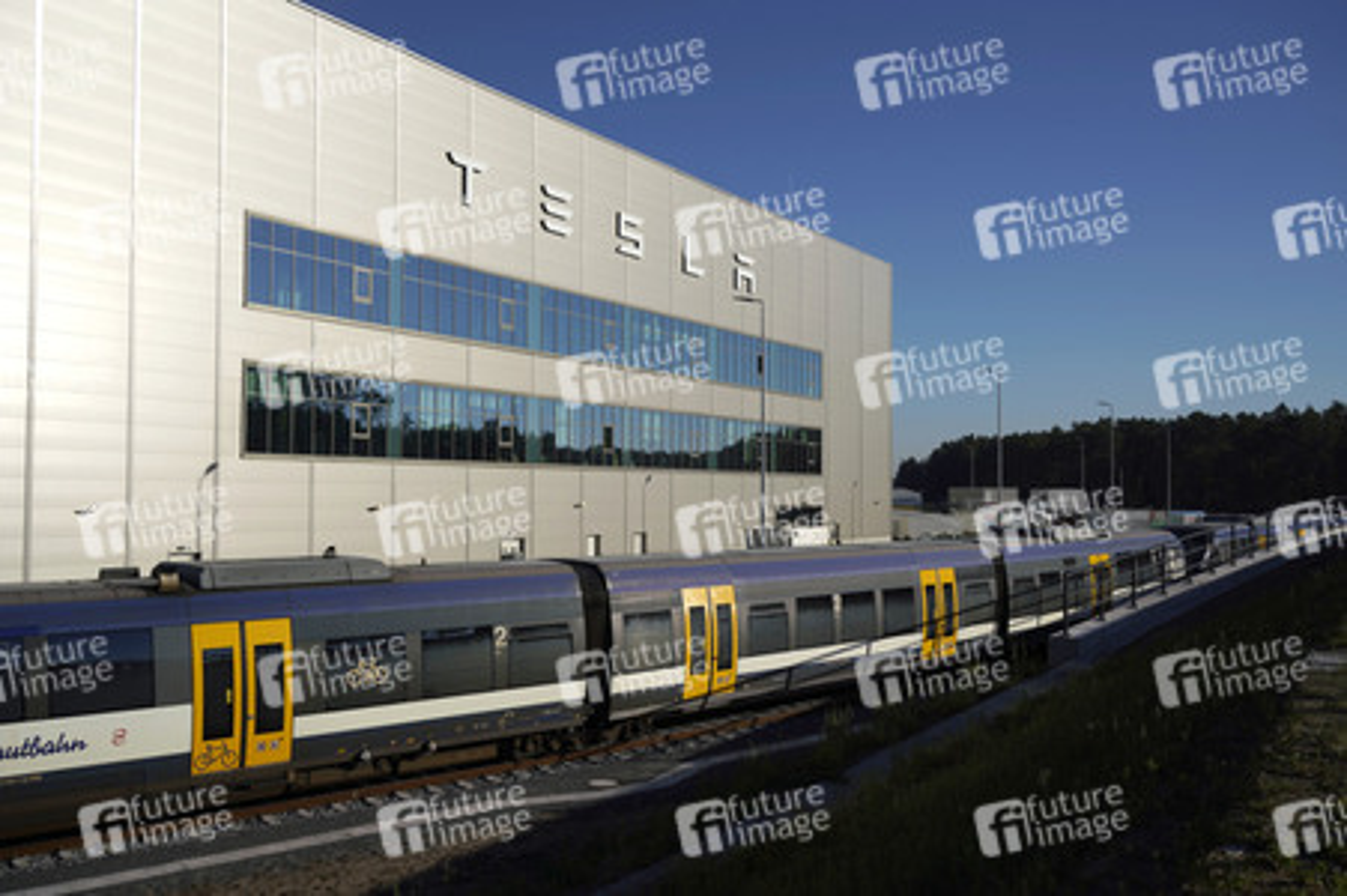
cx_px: 674
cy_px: 448
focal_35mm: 33
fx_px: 1234
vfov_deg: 39.9
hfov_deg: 57.3
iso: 100
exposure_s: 1/800
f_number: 8
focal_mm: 33
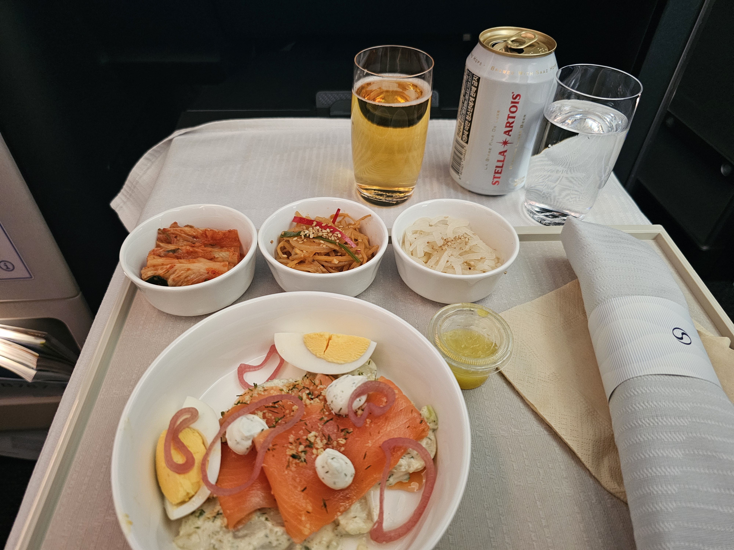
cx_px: 367
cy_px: 275
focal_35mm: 23
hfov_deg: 73.9
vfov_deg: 58.9
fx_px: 488
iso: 500
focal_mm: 6.3
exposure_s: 1/27.8
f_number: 1.7
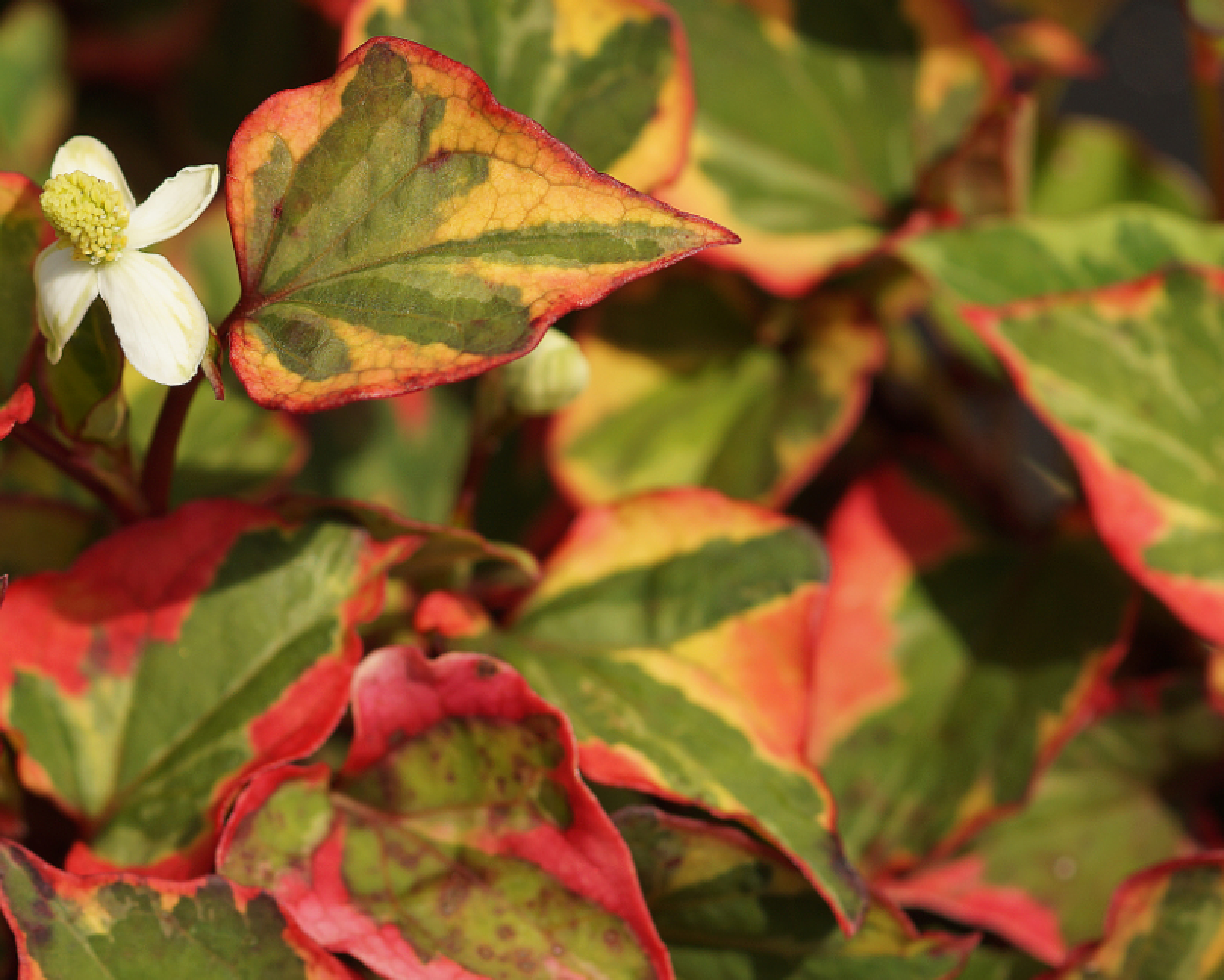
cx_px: 404
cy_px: 492
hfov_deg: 9.2
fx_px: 7574
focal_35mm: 209
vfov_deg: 7.4
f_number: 5
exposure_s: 1/500
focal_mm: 100
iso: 100
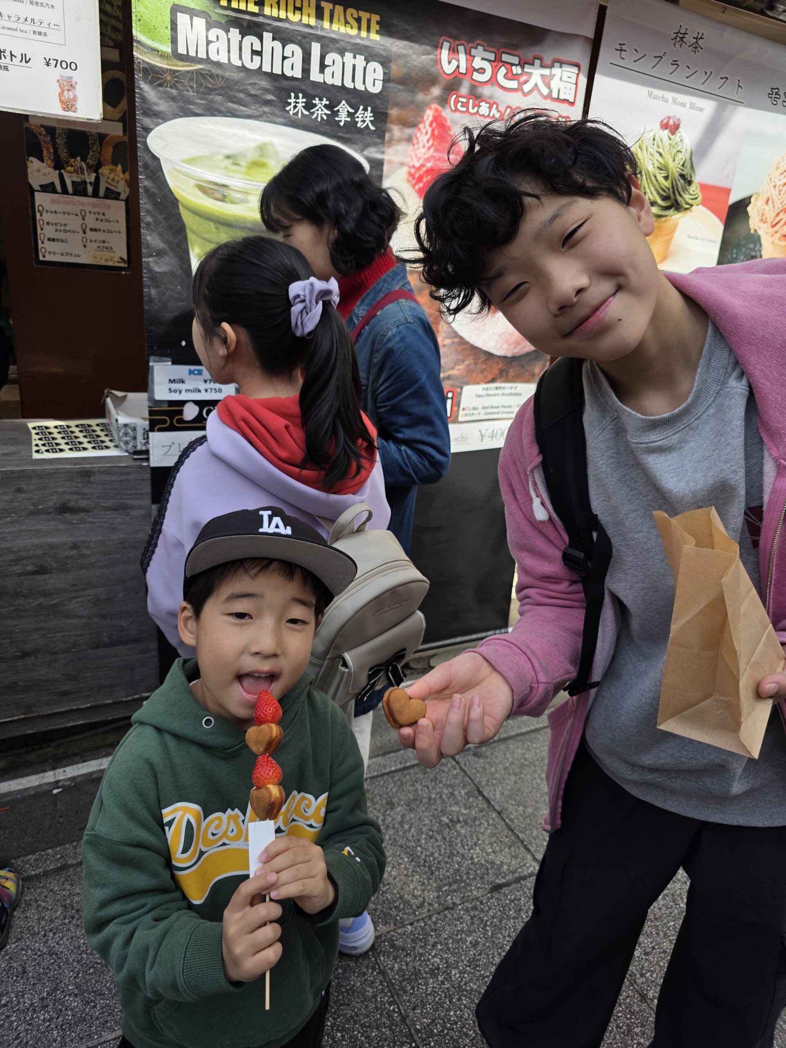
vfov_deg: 73.9
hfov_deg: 58.9
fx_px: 696
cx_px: 393
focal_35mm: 23
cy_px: 524
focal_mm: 6.3
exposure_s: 1/2790
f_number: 1.7
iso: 80
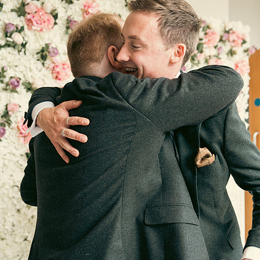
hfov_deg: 37.2
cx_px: 170
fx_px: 382
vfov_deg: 37.6
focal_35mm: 45
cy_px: 131
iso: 1250
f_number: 3.5
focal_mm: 35
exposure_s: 1/160
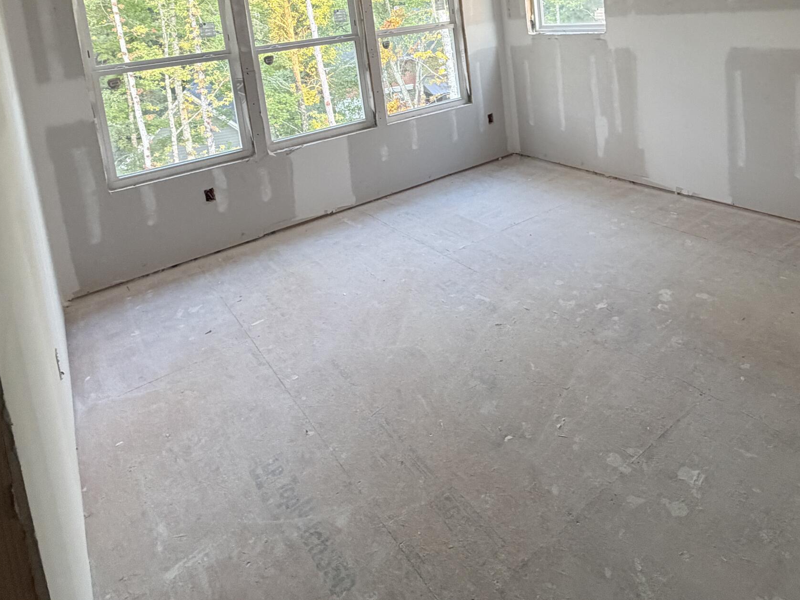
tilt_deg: -7.7
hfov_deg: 68.4
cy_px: 68
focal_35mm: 25
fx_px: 578
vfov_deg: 49.3
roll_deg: +5.7
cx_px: 494
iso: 320
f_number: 2.2
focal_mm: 2.22
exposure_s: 1/67
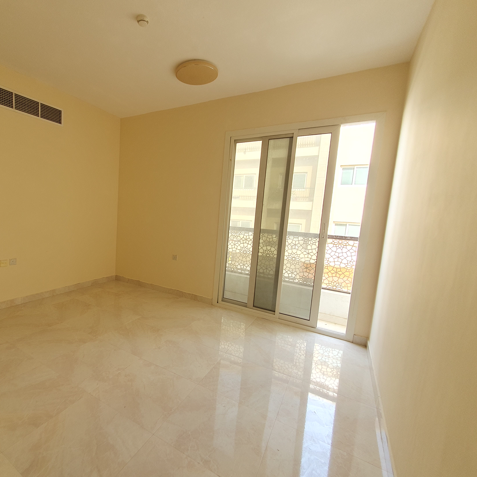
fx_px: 249
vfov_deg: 87.4
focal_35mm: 16
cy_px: 235
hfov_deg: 85.0
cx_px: 167
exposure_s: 1/50
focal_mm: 1.8
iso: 50
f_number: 2.2
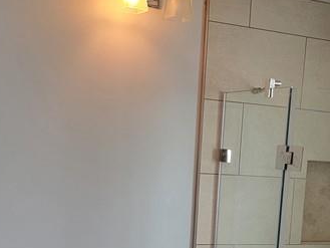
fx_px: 772
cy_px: 327
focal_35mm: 81
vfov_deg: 17.1
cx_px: 194
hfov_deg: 24.1
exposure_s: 1/120
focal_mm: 5.4
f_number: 1.8
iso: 125
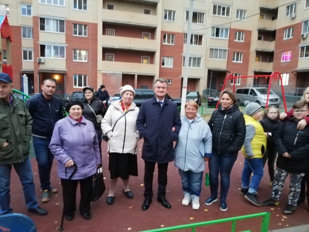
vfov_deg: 53.1
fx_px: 232
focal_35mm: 26
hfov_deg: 67.3
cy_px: 116
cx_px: 154
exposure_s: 1/16.7
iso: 640
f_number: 2.2
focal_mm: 3.81
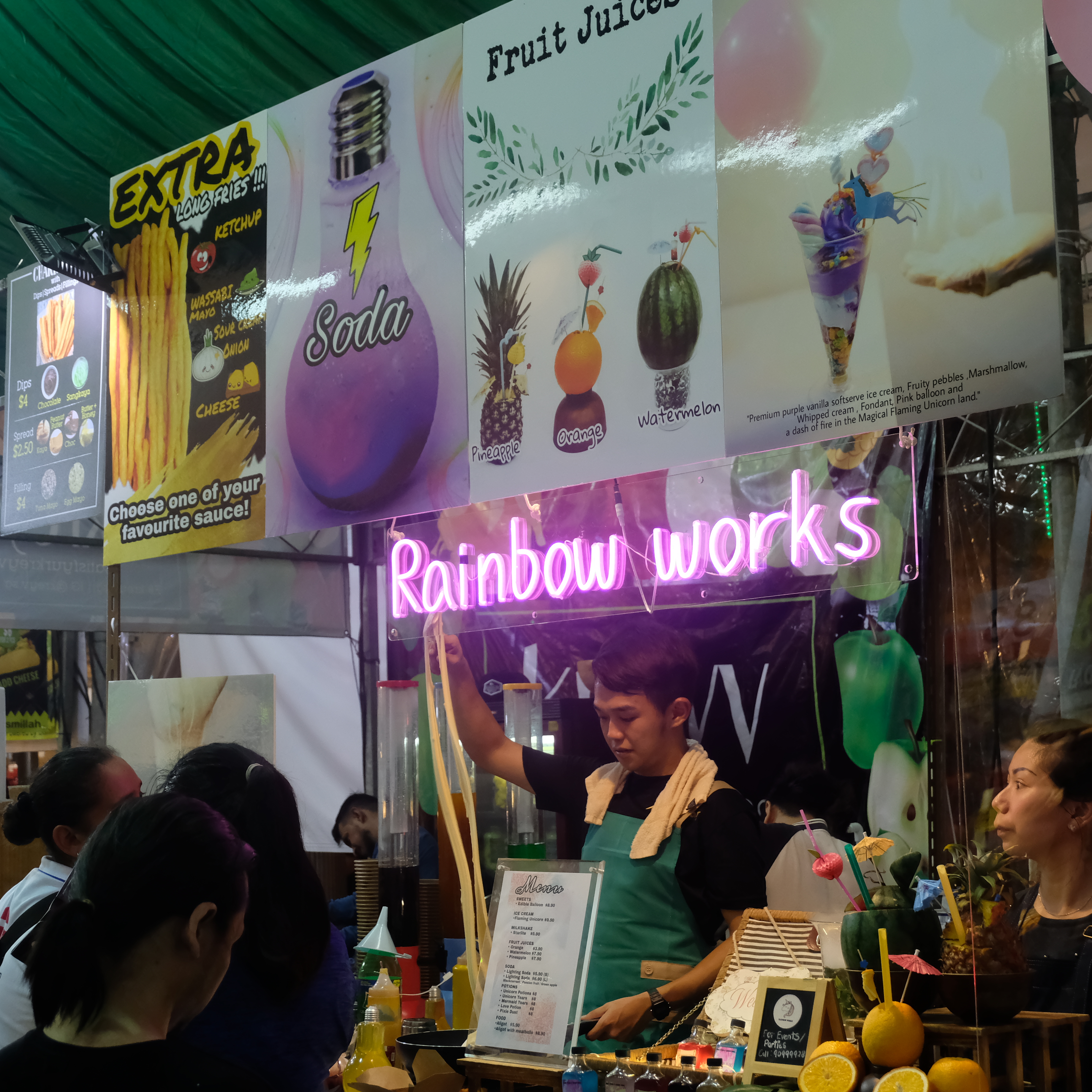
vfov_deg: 31.6
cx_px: 551
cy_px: 546
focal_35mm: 54
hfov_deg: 31.6
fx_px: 1927
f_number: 4.5
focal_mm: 28.2
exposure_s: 1/100
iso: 1600
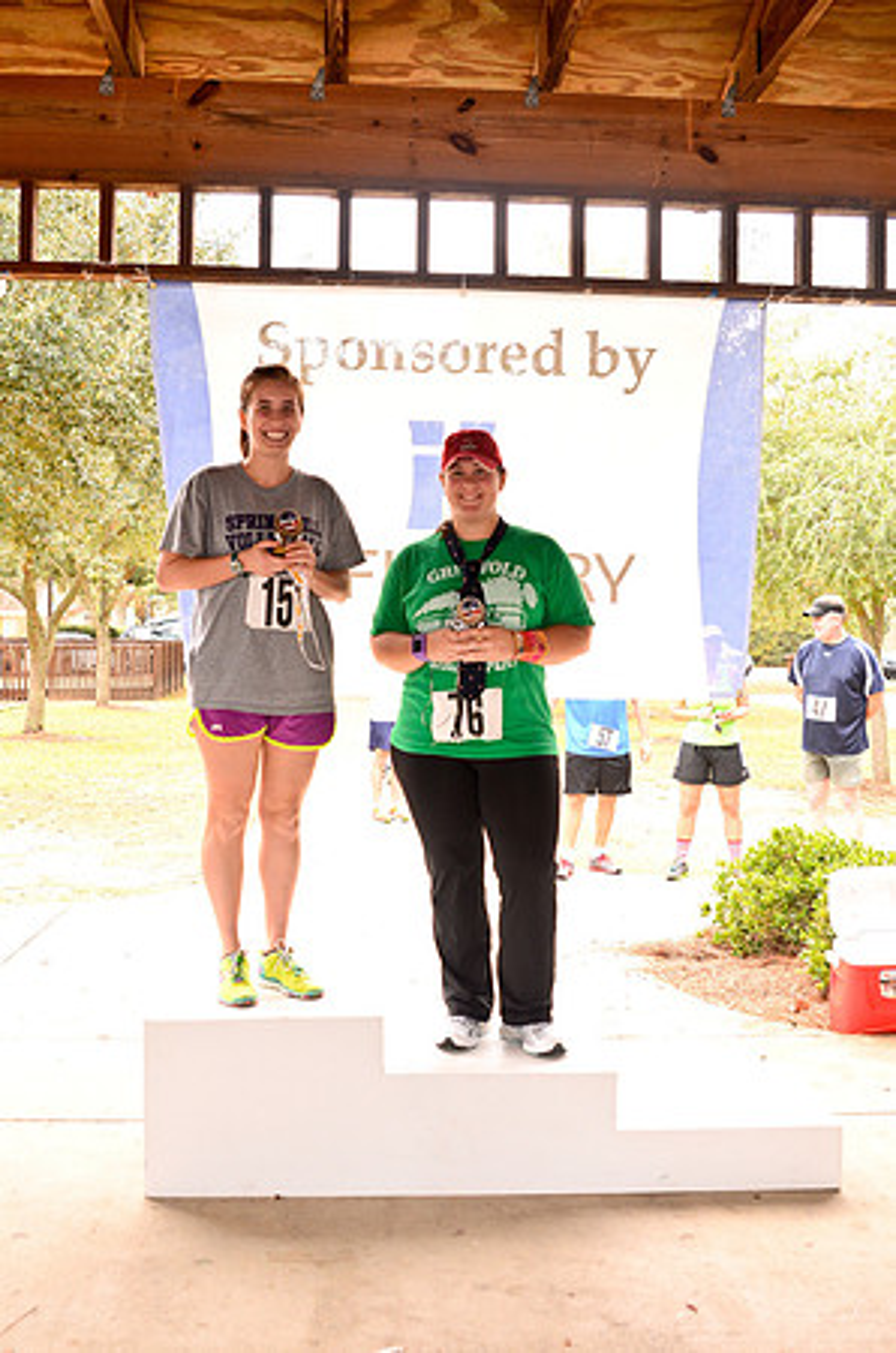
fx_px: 1519
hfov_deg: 32.9
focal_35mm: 40
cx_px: 448
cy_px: 676
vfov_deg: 48.0
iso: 640
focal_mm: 27
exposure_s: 1/125
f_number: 4
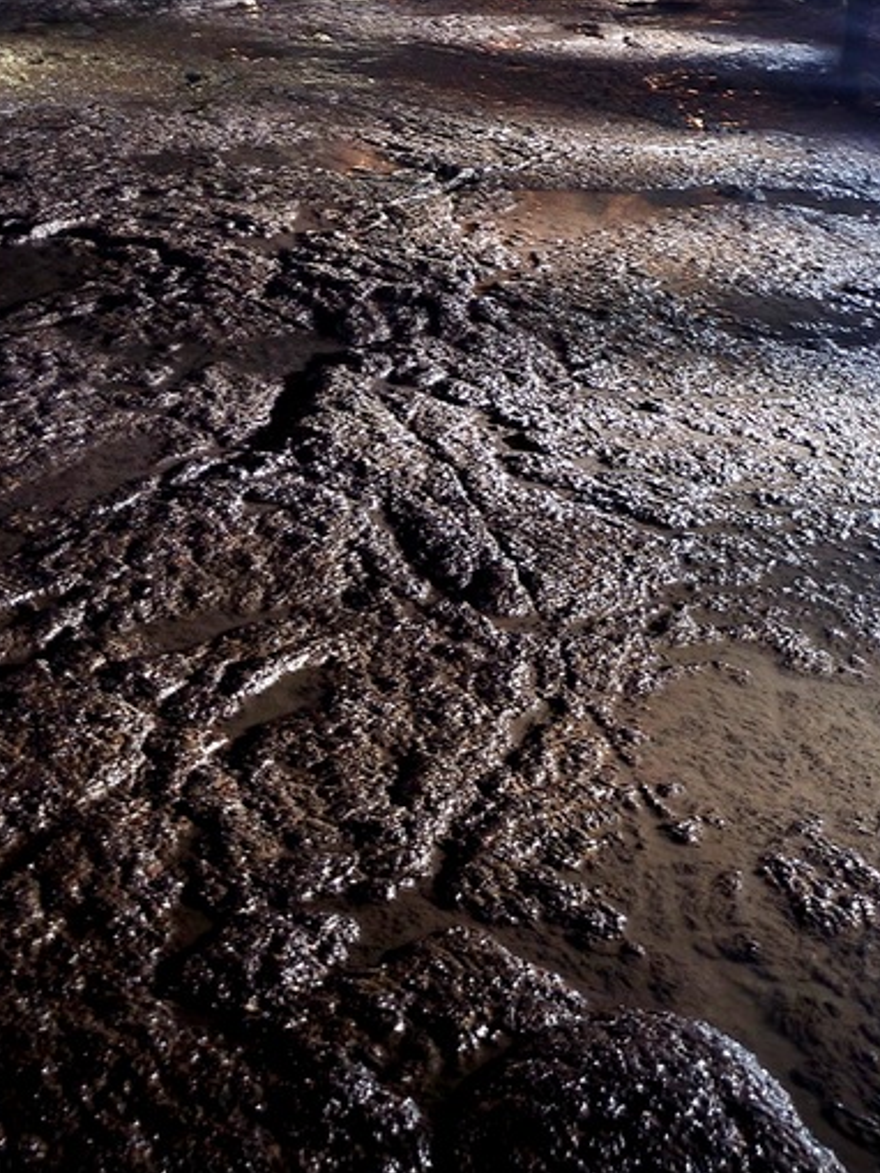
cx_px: 447
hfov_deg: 30.9
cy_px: 150
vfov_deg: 38.1
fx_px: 1592
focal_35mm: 47
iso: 500
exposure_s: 1/4
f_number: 1.8
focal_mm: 4.25
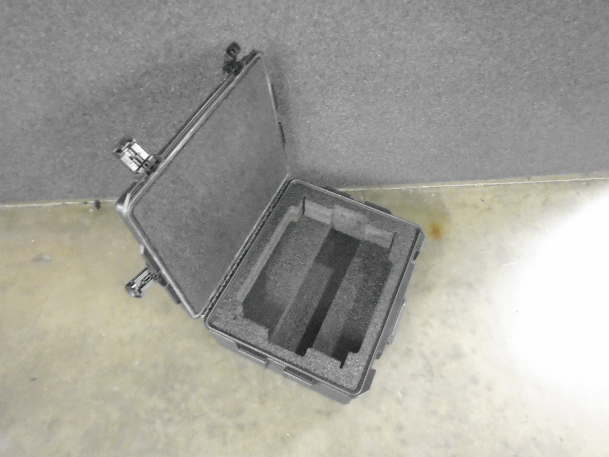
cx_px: 304
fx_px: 457
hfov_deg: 67.3
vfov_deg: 53.1
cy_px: 228
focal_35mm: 26
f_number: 3.2
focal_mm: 4.6
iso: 1600
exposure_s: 1/4
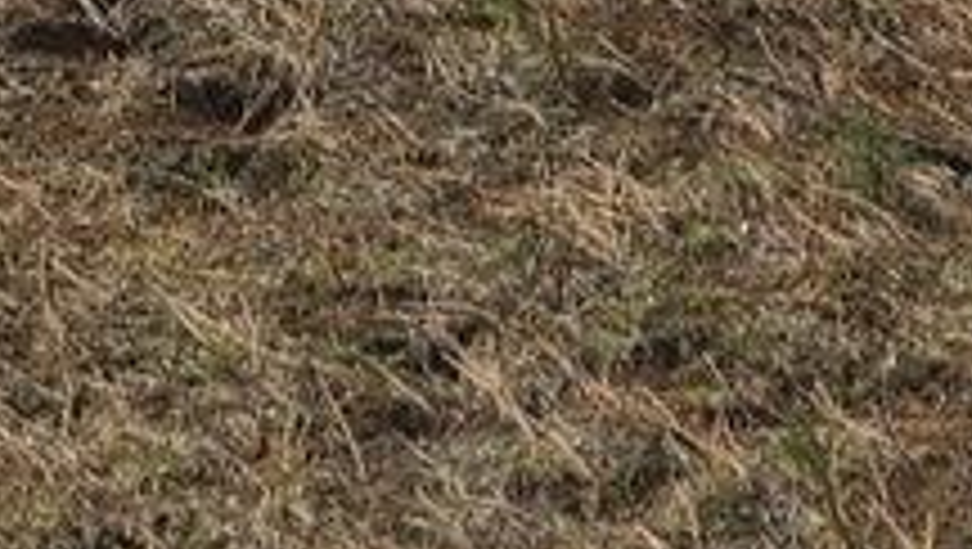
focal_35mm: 158
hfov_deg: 12.9
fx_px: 4076
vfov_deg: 6.5
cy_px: -1490
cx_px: -493
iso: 12
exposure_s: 1/1084
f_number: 1.7
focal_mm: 6.3
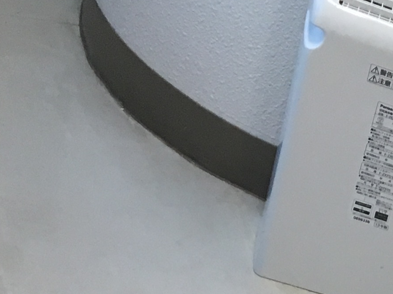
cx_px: 755
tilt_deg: -37.0
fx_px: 1498
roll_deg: -28.4
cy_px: 543
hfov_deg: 13.2
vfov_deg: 10.5
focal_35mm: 132
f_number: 2.2
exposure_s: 1/30
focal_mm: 4.15
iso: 40
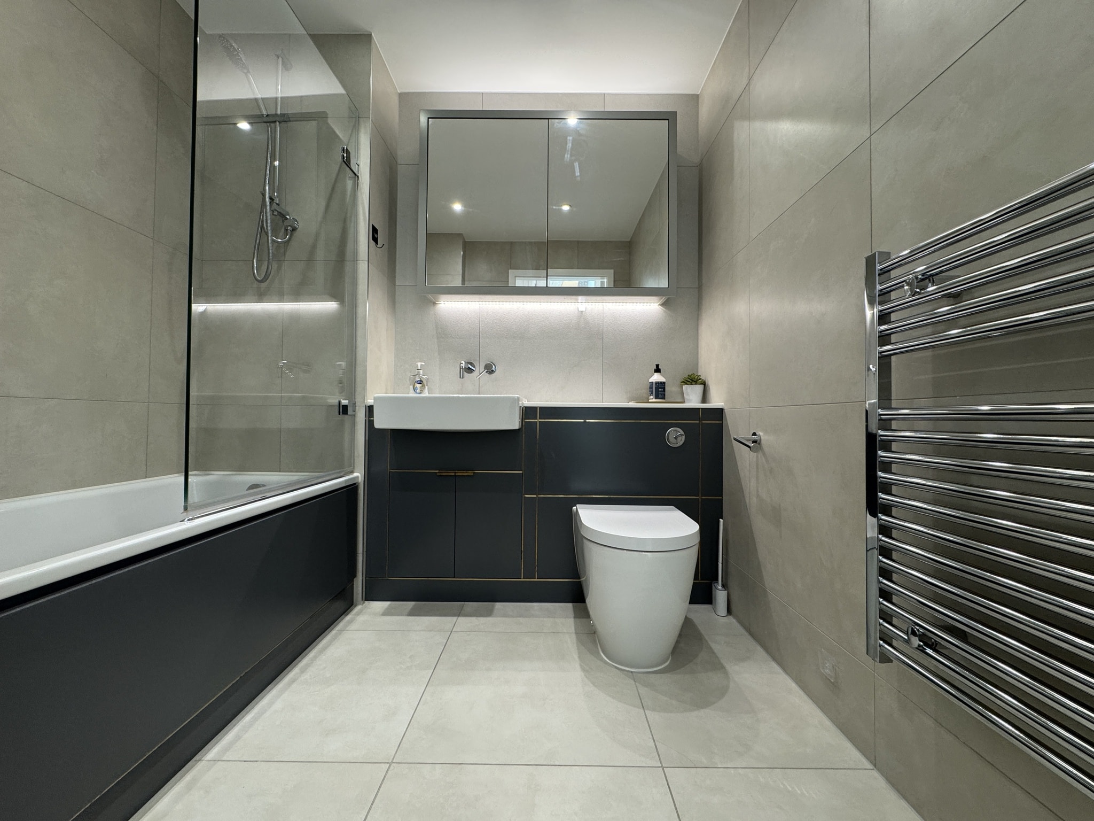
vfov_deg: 85.7
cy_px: 410
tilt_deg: +1.0
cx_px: 547
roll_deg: -0.7
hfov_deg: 102.1
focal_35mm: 14
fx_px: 442
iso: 200
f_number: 2.2
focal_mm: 2.22
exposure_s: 1/100
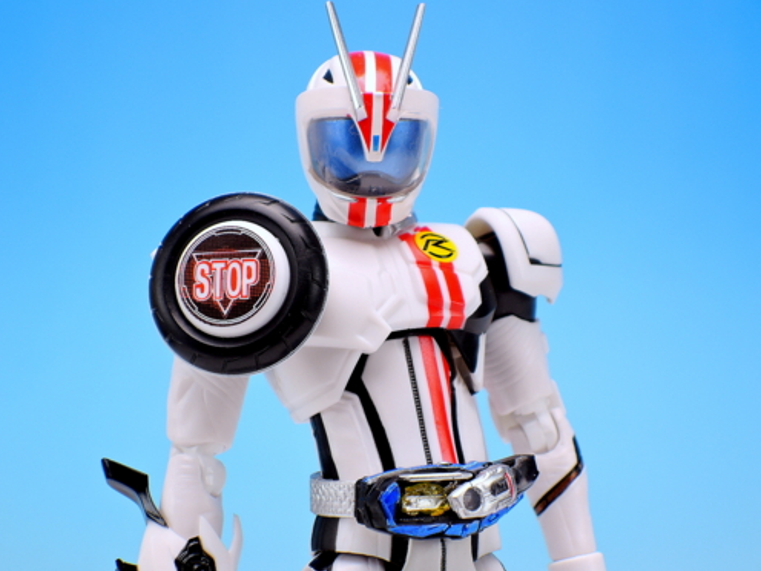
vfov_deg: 12.2
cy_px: 286
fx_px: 2660
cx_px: 379
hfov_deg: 16.3
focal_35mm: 121
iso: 80
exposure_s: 1/3
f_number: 5.6
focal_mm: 25.5
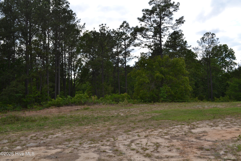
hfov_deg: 53.1
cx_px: 120
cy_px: 80
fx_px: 241
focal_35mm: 36
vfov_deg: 36.9
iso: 100
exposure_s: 1/200
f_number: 7.1
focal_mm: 24
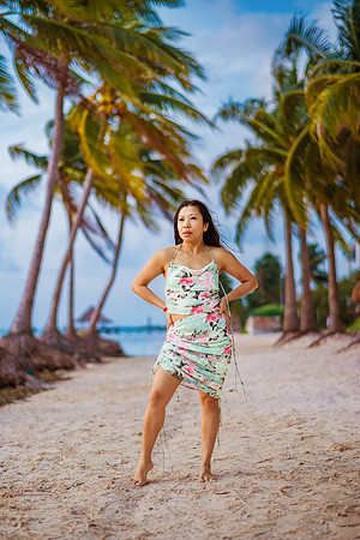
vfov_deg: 34.5
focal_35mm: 58
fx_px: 870
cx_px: 180
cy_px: 270
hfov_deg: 23.4
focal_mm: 58
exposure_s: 1/8000
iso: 640
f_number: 1.8
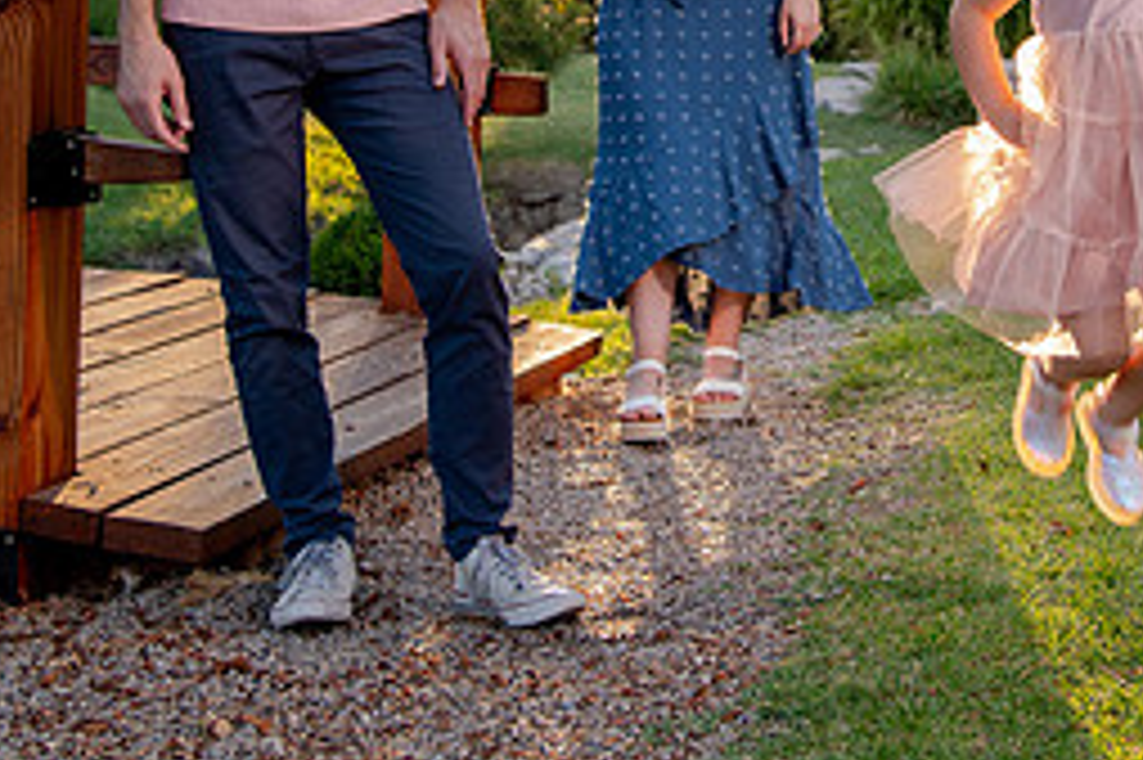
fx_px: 2316
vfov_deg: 18.1
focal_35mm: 73
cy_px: -13
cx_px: 837
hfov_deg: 27.4
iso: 640
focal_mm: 32
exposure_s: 1/400
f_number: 4
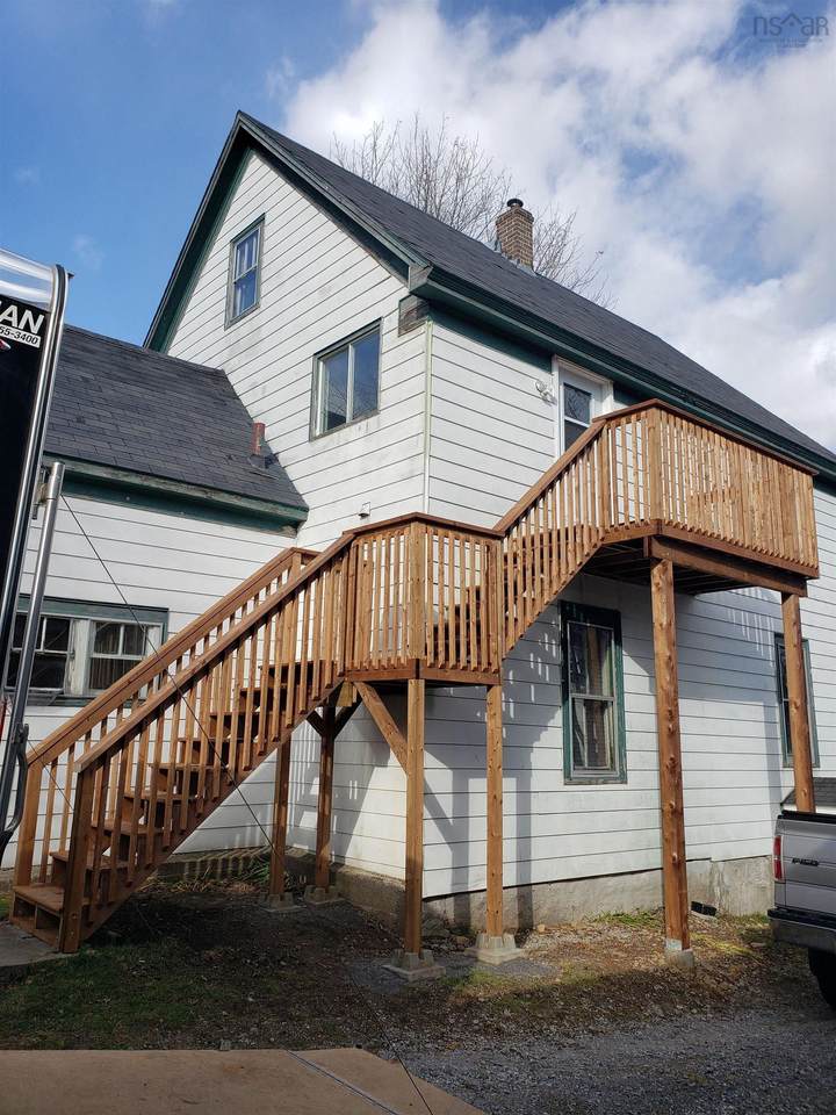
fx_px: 837
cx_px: 418
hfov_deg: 53.1
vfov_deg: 67.3
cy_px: 558
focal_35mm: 26
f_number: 2.4
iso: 50
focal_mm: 4.3
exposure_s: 1/1038
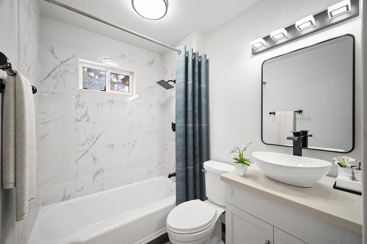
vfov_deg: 81.2
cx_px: 184
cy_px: 122
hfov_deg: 104.3
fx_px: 143
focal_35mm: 14
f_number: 8
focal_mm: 14
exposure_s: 1
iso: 100
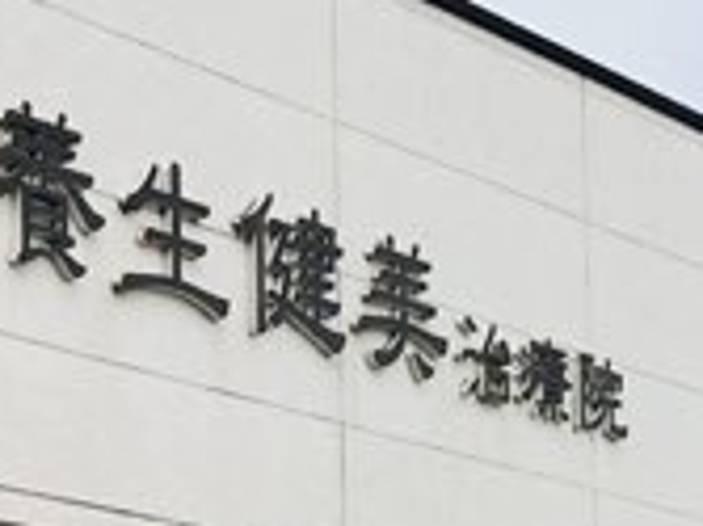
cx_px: -189
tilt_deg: +5.8
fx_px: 3064
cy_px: 730
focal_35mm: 151
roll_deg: +0.5
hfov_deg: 12.7
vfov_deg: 9.6
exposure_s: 1/825
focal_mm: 3.99
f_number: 1.8
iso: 20
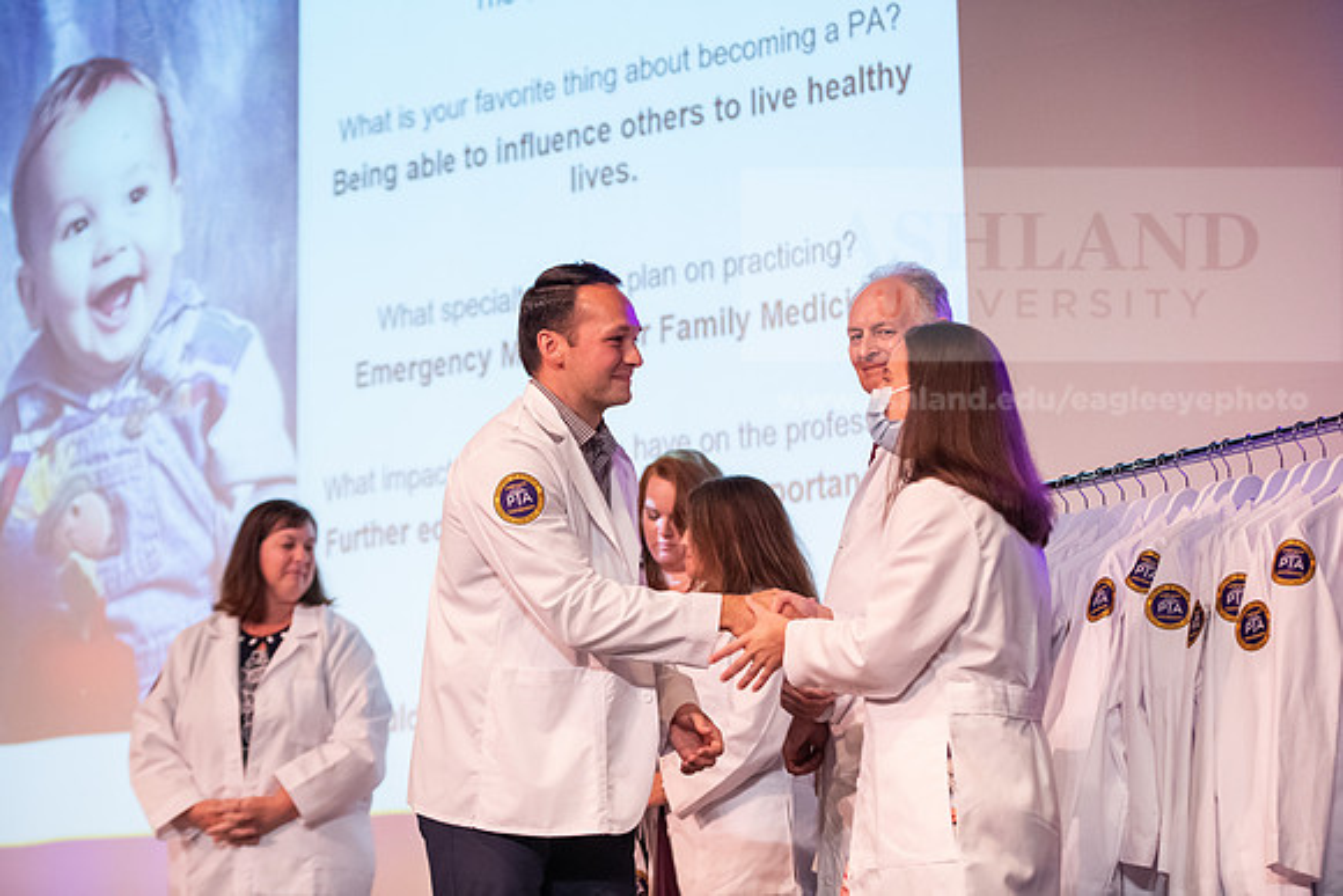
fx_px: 3172
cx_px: 672
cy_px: 448
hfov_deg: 23.9
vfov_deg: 16.1
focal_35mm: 85
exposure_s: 1/200
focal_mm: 85
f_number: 3.2
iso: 3200
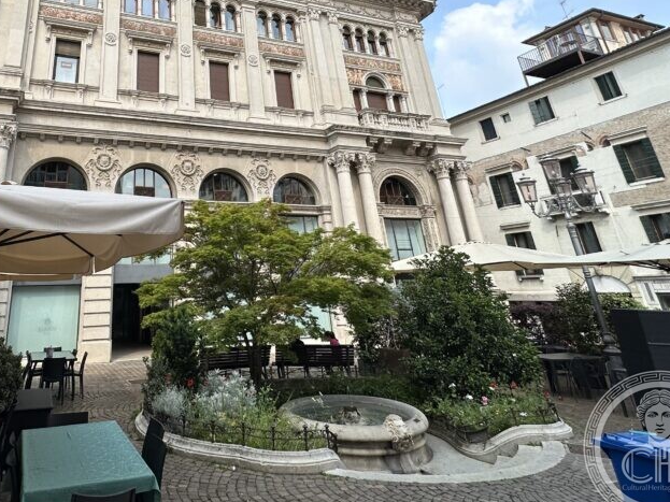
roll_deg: +2.0
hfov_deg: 70.3
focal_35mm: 23
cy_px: 116
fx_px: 445
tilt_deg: +22.5
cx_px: 191
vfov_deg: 55.6
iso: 50
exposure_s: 1/947
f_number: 2.2
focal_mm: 2.22
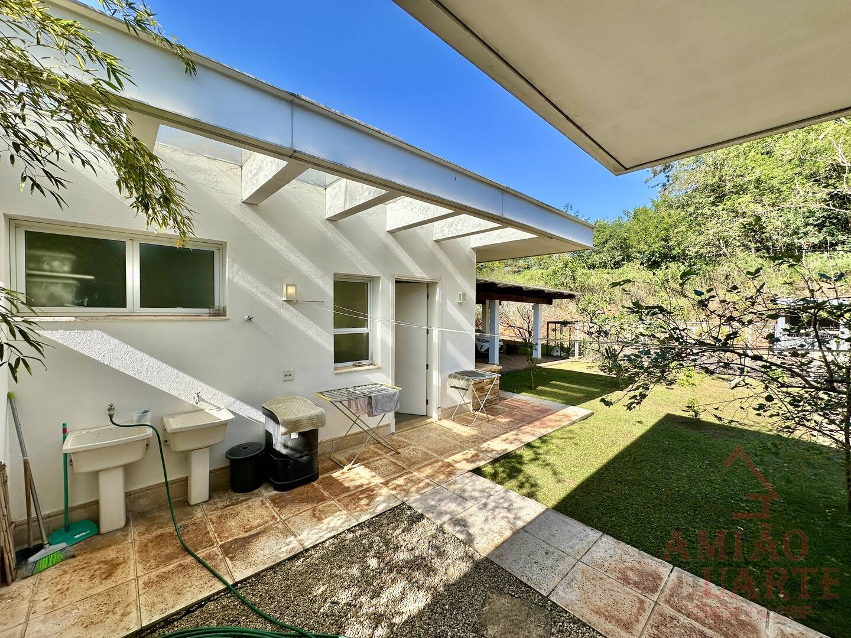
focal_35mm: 14
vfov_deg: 85.7
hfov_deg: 102.1
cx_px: 426
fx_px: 344
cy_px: 319
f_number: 2.2
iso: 40
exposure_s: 1/882
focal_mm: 2.22
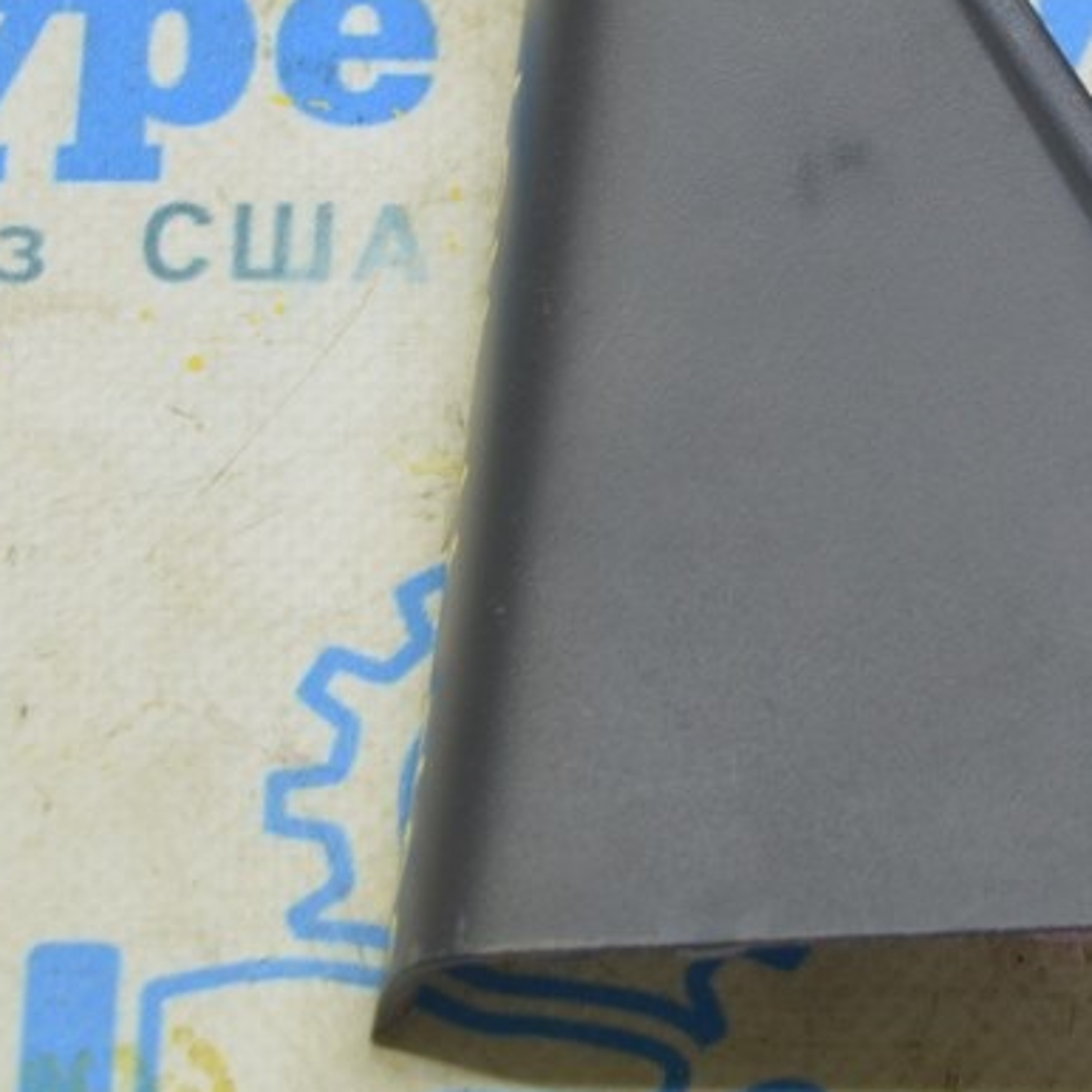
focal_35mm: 135
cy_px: 349
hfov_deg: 12.9
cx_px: 917
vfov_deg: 12.9
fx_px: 4818
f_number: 5.6
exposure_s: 1/20
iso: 400
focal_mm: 40
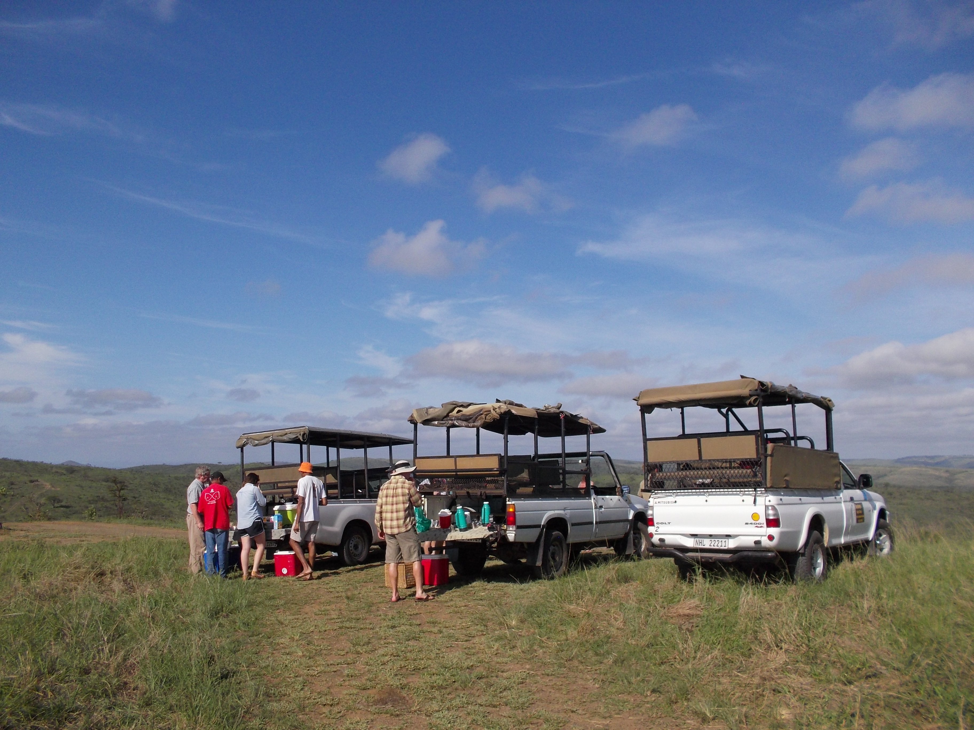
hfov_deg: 61.7
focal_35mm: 29
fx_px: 816
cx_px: 487
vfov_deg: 48.2
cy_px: 365
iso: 80
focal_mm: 4.1
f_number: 3.3
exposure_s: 1/1499
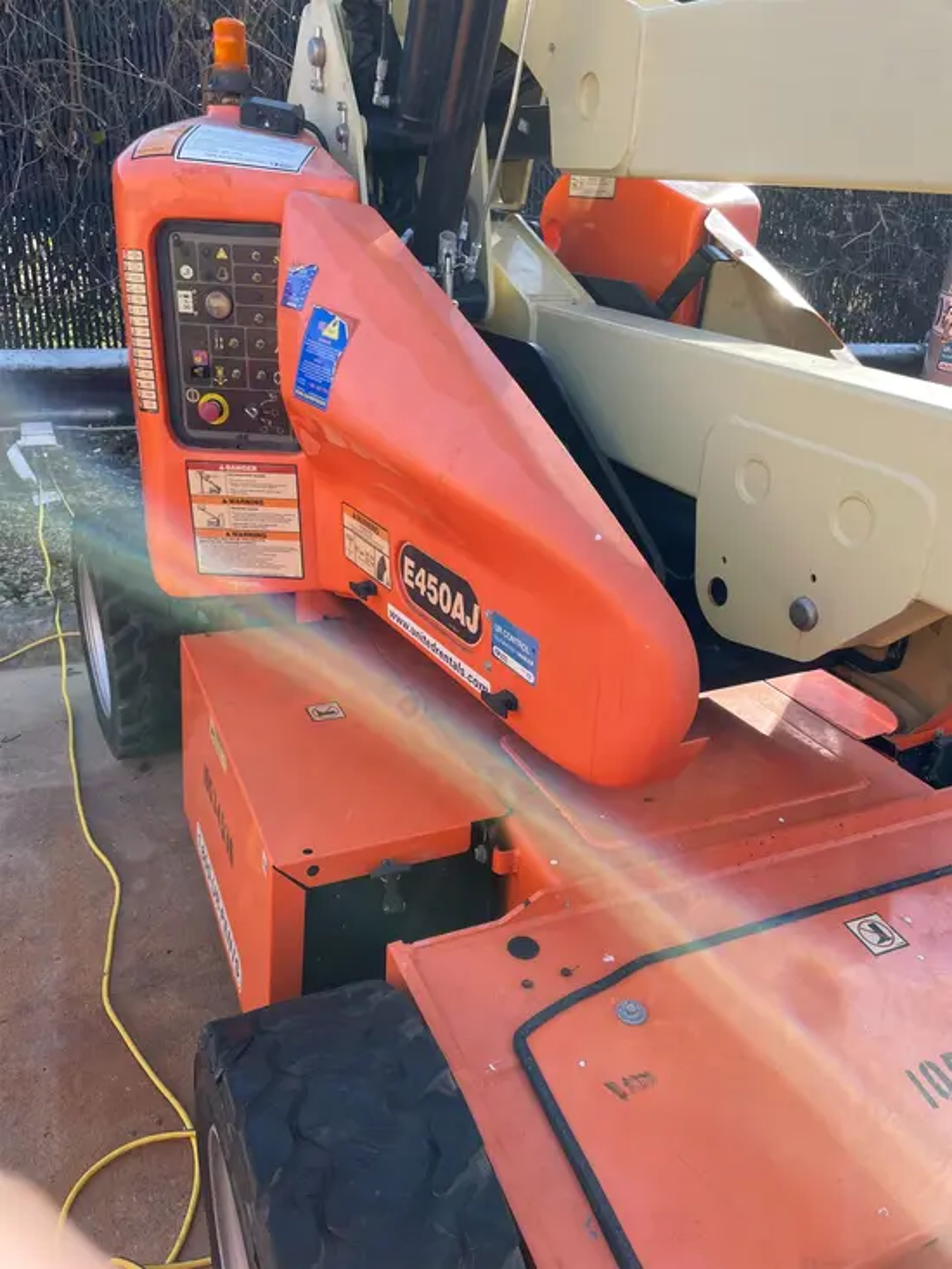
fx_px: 953
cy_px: 634
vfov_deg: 67.3
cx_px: 476
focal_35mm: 26
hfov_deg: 53.1
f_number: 1.6
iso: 32
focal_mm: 4.2
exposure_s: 1/450
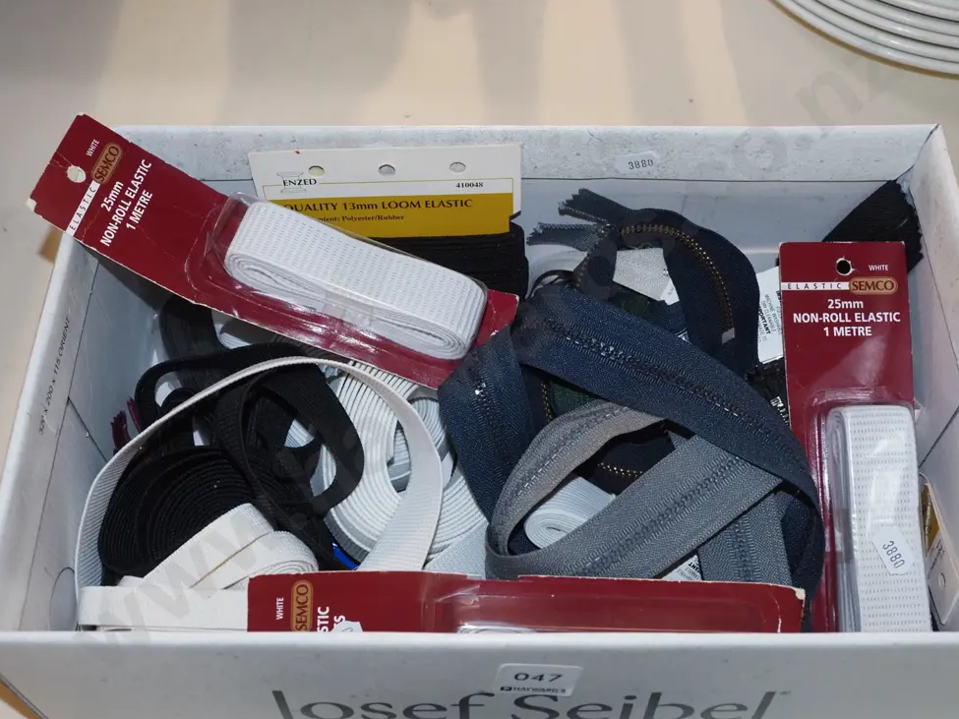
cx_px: 487
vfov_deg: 34.3
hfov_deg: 44.8
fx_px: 1163
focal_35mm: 42
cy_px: 356
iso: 2500
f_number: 5.6
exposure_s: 1/60
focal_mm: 20
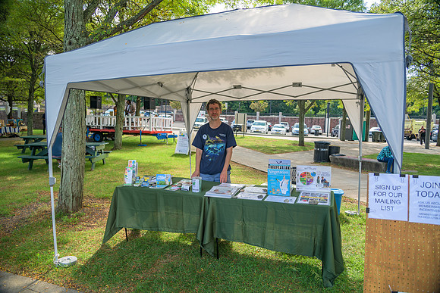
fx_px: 293
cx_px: 220
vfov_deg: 53.2
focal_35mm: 24
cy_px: 146
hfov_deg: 73.7
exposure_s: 1/125
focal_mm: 24
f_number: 4
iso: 160
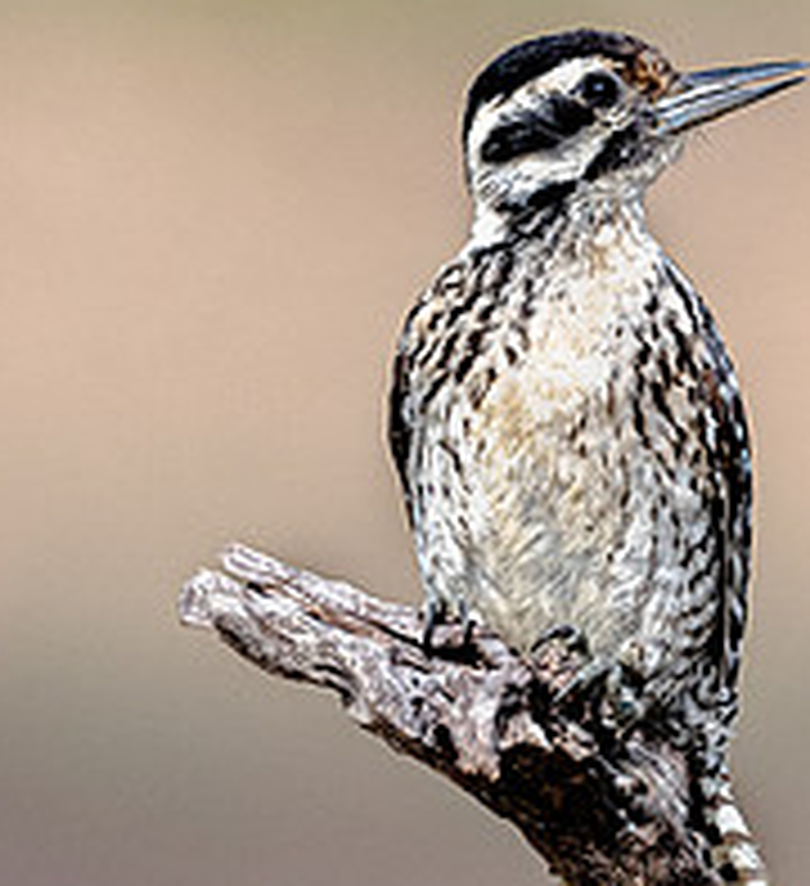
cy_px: 368
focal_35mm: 1869
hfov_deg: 0.9
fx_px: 51868
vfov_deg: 1.0
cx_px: -91
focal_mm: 500
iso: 800
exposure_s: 1/1600
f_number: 5.6
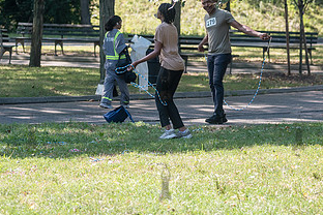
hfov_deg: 9.1
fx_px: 2028
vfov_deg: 6.1
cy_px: 82
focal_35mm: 226
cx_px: 165
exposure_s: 1/800
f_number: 4
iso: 500
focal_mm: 120
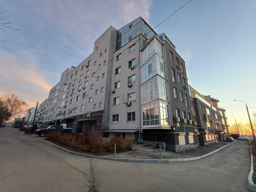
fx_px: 118
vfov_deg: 78.1
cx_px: 128
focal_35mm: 16
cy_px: 96
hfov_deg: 94.5
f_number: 2.2
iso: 50
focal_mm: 1.64
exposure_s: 1/50
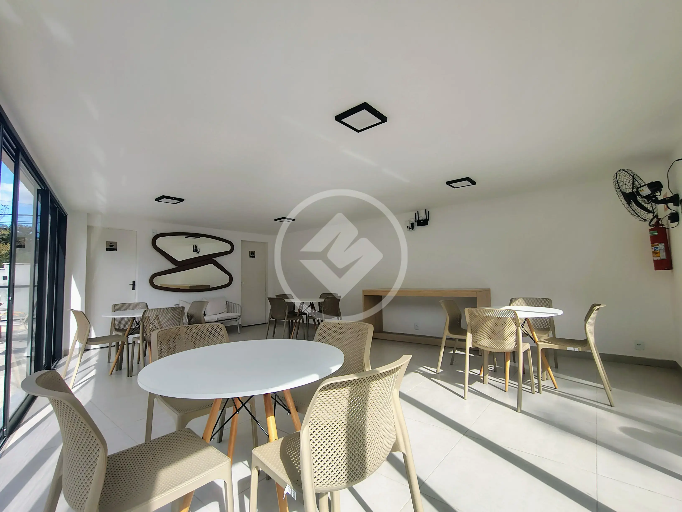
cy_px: 256
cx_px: 341
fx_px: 315
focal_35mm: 16
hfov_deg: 94.5
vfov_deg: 78.1
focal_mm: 1.66
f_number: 2.2
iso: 100
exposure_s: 1/475
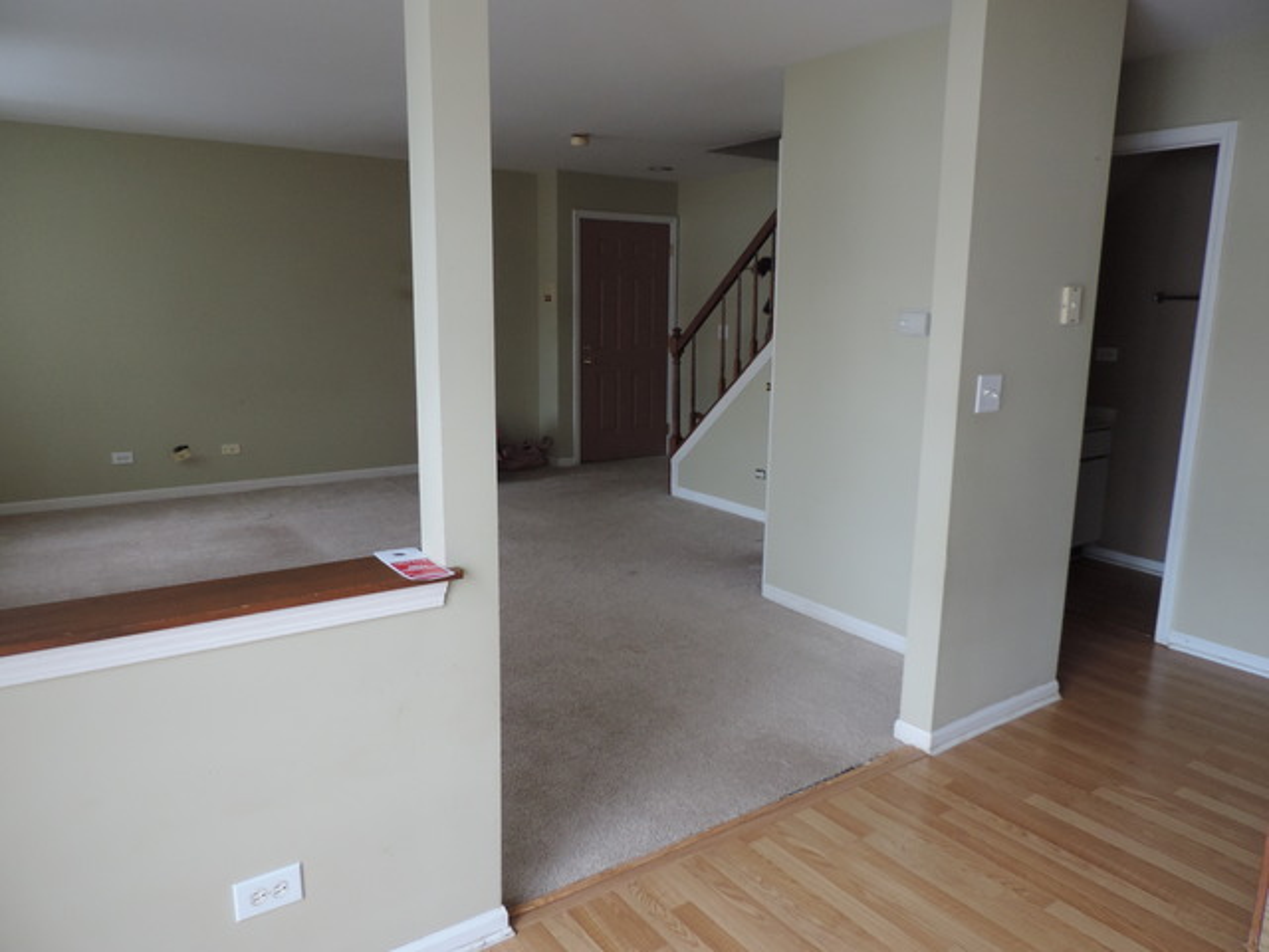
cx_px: 634
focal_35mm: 24
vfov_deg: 56.8
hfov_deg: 71.6
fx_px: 880
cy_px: 476
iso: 360
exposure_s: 1/30
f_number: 3
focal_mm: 4.3
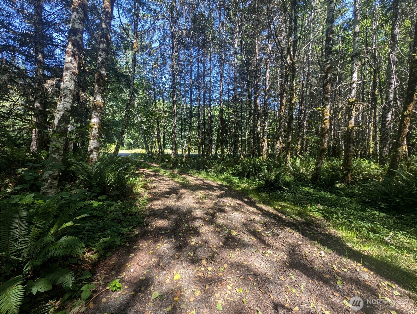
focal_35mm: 12
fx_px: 145
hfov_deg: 110.5
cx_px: 208
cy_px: 157
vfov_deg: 94.6
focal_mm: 2.23
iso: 54
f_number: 1.95
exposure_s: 1/245
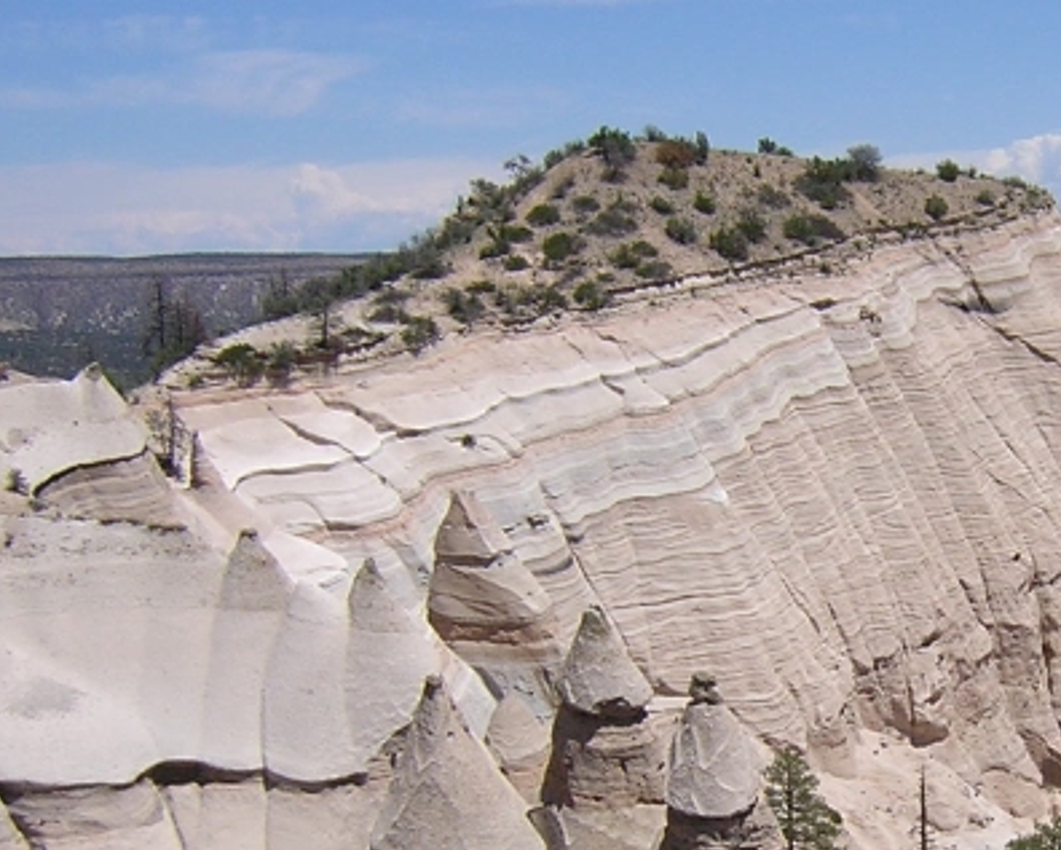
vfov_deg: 21.4
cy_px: 614
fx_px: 2230
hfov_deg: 25.9
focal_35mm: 71
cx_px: 962
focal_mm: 4.7
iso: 100
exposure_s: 1/555
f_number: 5.2
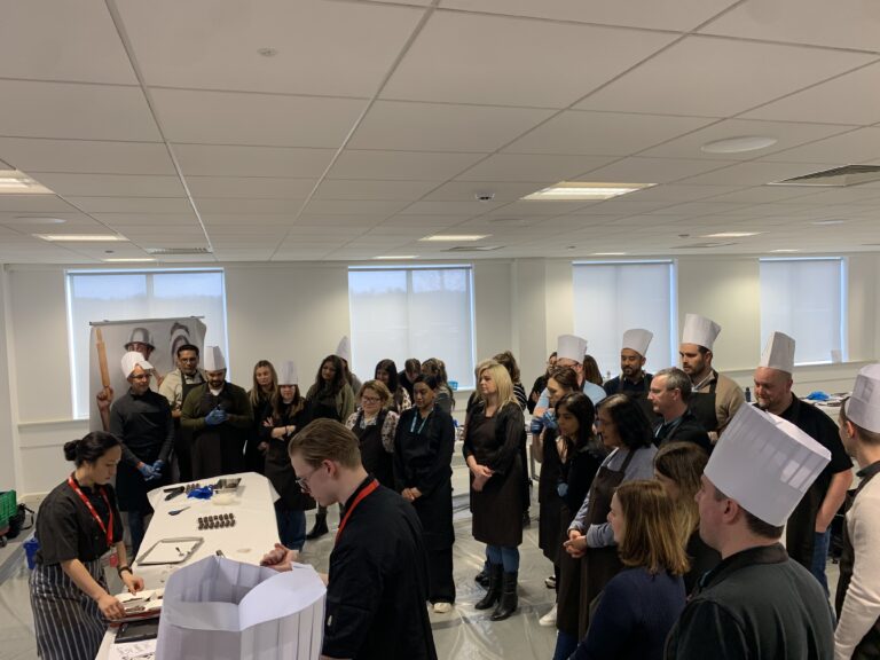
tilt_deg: -2.8
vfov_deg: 53.1
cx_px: 440
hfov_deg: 67.3
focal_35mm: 26
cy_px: 330
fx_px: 661
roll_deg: +3.1
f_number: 1.8
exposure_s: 1/50
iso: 50
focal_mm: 4.25
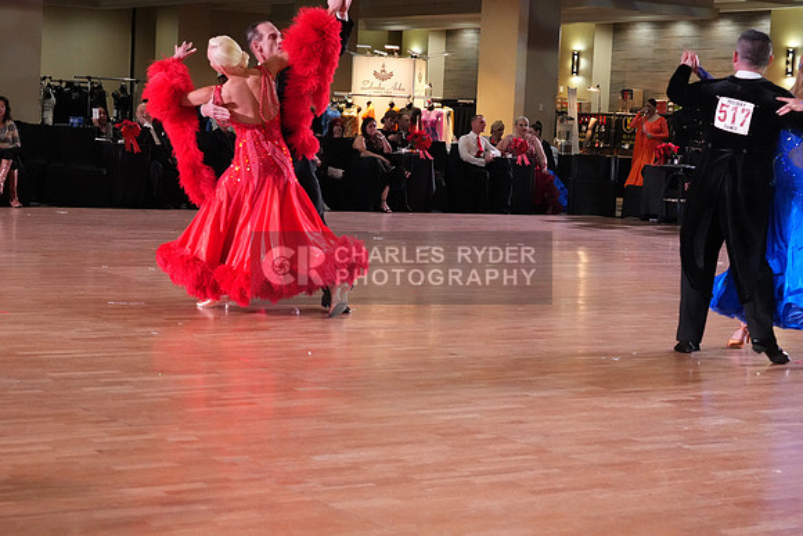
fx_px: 1629
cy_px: 268
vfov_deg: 18.7
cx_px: 402
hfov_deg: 27.7
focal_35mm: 73
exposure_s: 1/320
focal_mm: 49
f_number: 5.6
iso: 5000
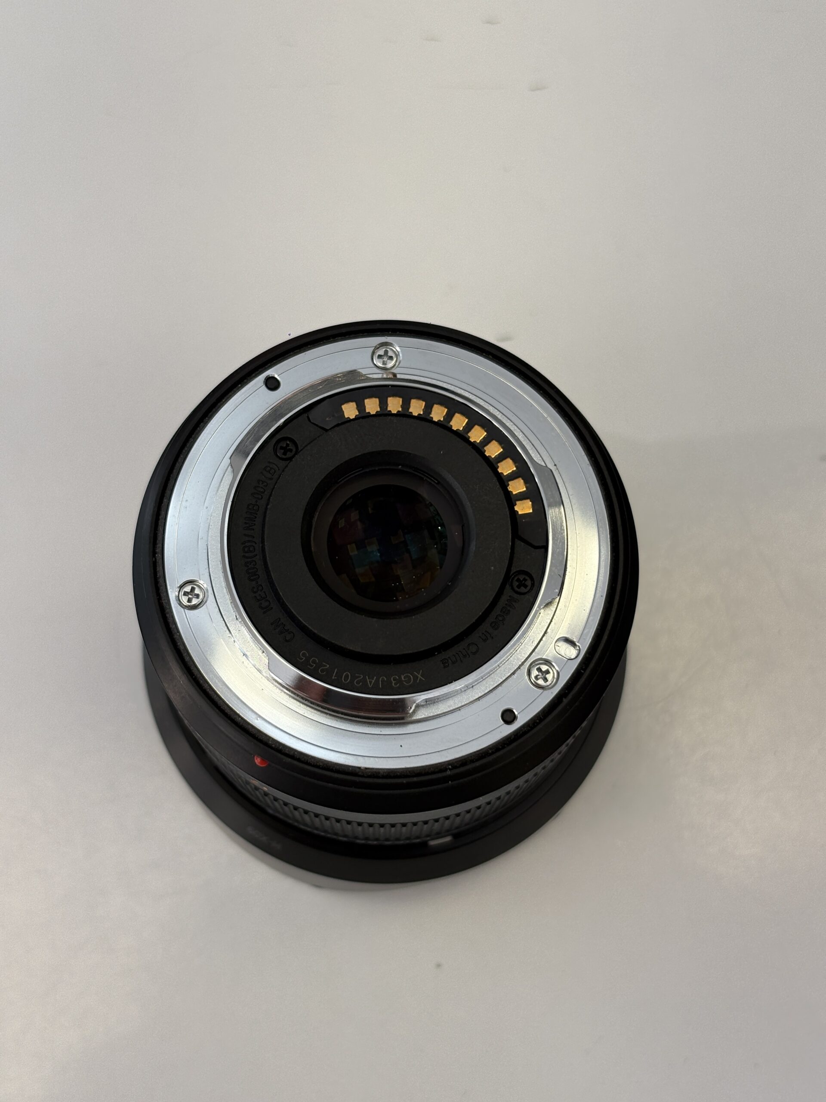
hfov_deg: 28.0
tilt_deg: -76.2
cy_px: 551
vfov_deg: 36.8
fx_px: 1654
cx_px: 413
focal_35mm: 52
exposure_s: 1/185
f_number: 1.6
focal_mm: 5.96
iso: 32
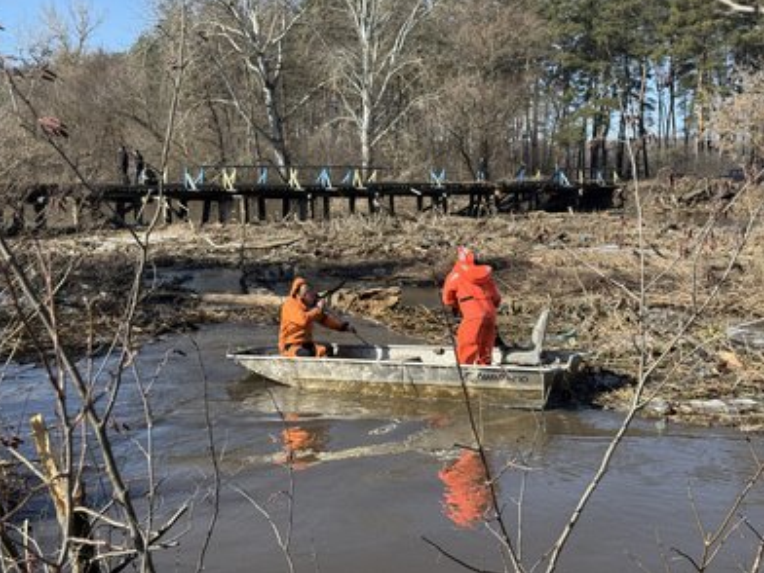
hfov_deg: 38.9
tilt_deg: -5.5
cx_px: 376
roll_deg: +0.3
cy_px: 285
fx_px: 1081
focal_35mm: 49
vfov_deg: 29.7
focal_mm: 6.76
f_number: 1.78
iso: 64
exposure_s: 1/2331
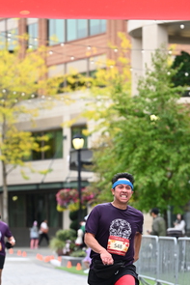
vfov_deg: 11.3
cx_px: 125
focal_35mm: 181
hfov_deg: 7.6
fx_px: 1431
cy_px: 198
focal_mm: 97
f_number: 2.8
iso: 640
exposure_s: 1/2000
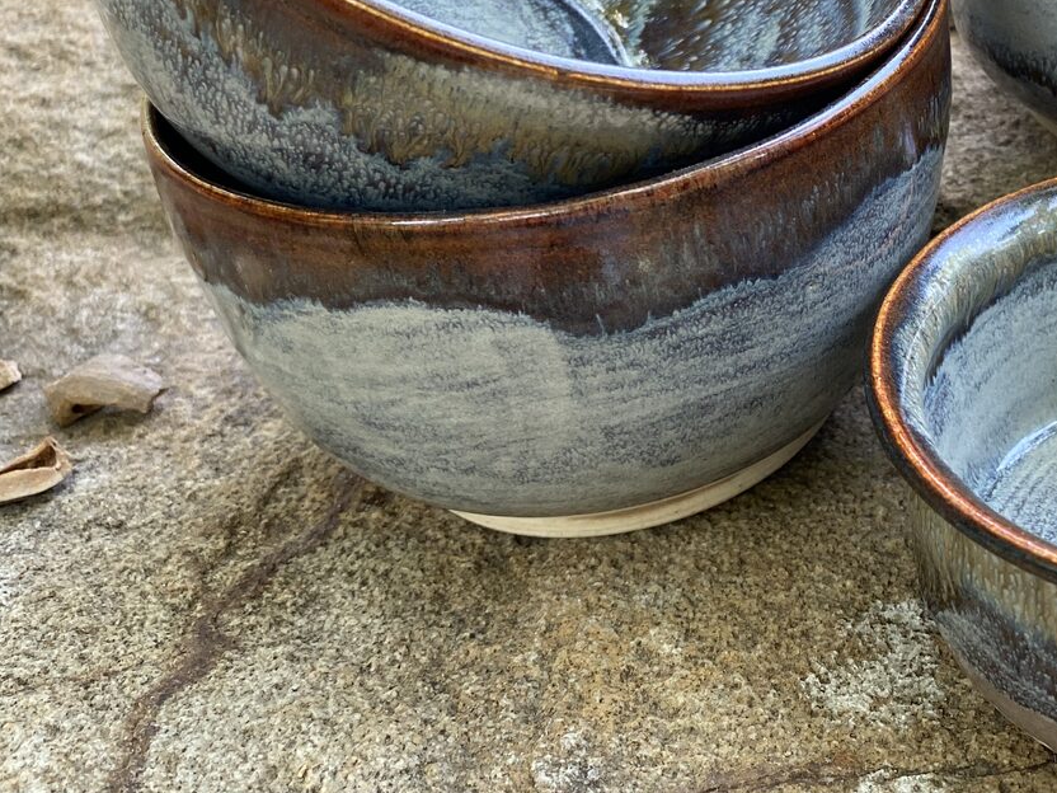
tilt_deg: -30.6
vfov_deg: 28.4
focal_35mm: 50
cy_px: 142
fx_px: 1527
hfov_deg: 37.1
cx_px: 812
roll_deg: -3.3
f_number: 1.8
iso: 80
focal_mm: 4.25
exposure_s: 1/122
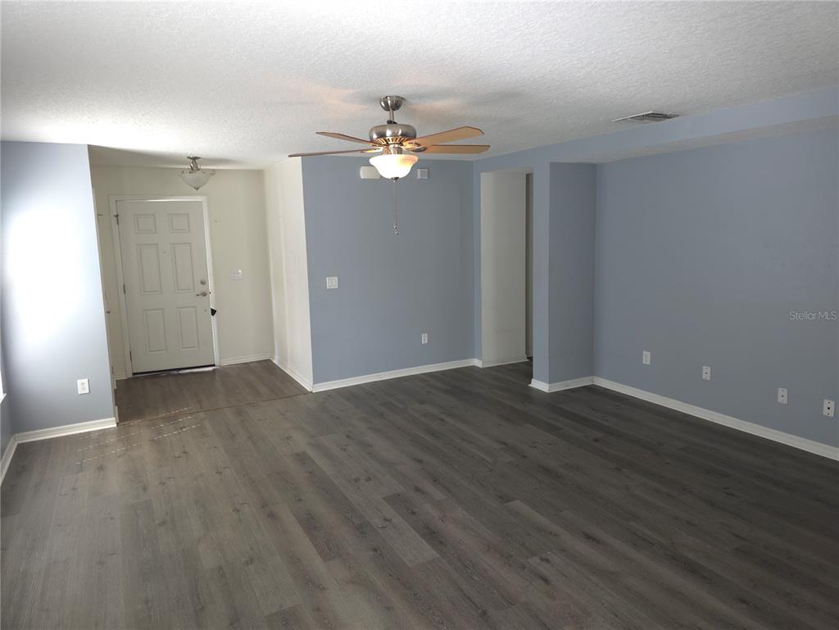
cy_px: 315
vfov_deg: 58.9
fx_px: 557
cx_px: 420
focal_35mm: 23
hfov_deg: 73.9
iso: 80
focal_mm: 6.3
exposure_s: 1/60
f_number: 1.7
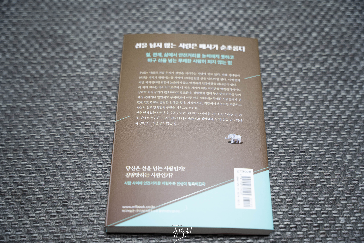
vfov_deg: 30.1
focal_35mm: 45
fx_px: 451
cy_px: 122
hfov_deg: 44.0
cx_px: 182
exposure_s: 1/50
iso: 400
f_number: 2.8
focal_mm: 44.6
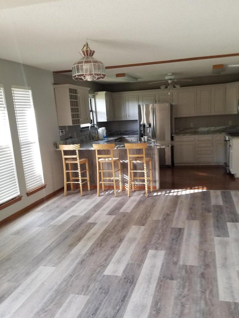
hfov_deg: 48.2
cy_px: 173
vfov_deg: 61.6
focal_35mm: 29
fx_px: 267
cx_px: 130
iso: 160
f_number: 1.7
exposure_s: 1/60
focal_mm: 4.3
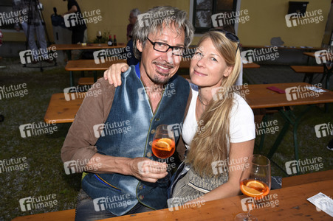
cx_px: 166
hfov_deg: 62.0
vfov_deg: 43.5
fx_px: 277
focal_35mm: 30
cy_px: 110
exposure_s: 1/60
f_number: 6.3
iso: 1000
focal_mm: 30
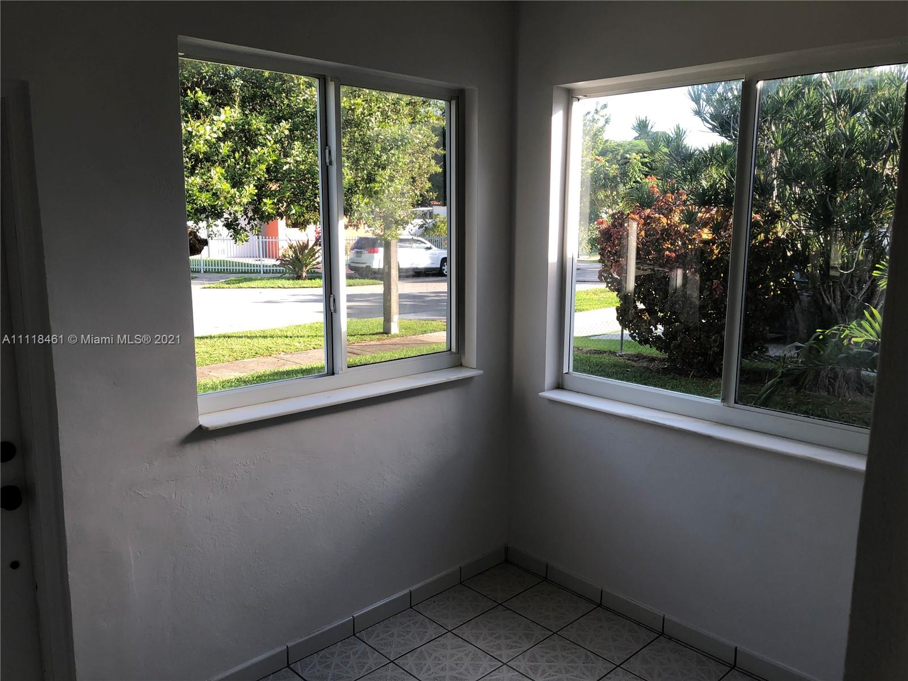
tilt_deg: -12.8
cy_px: 340
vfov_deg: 49.7
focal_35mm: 28
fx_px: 734
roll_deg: -0.8
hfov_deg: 63.4
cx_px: 454
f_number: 1.8
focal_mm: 3.99
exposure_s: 1/120
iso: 25
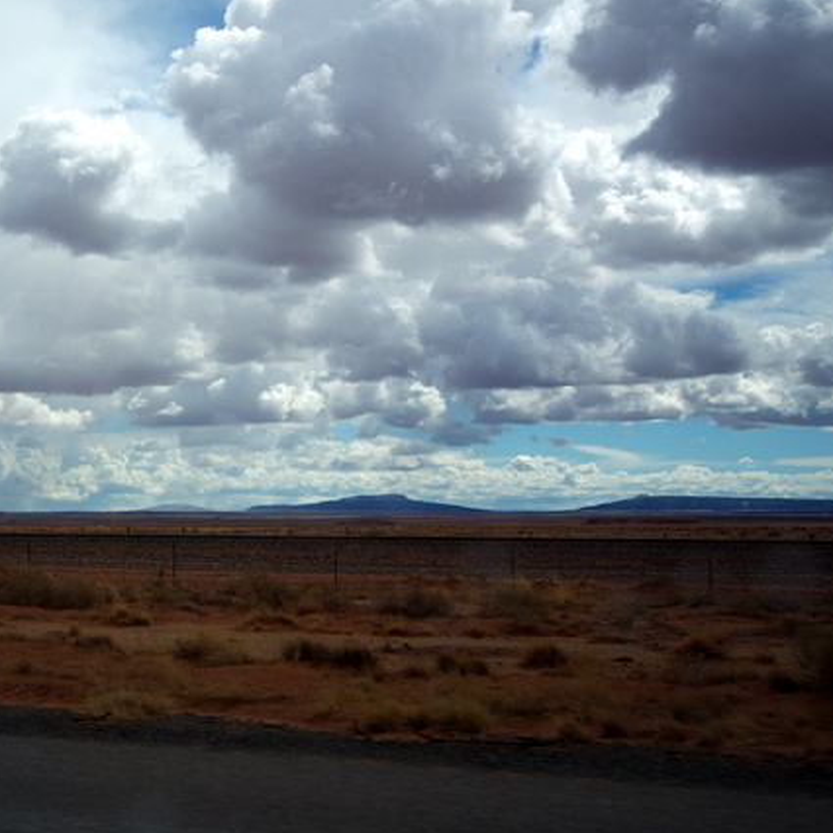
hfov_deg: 34.1
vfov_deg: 35.3
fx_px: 1307
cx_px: 141
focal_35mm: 48
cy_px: 359
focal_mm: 20
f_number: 5.6
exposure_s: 1/1000
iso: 100
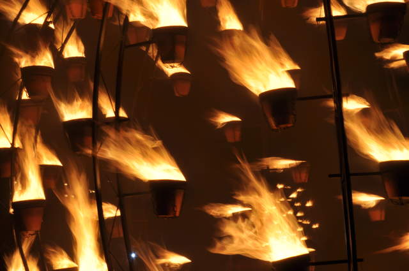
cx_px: 204
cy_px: 136
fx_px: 885
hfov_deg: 26.0
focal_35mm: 78
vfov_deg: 17.4
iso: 200
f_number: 32
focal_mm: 52
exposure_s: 1
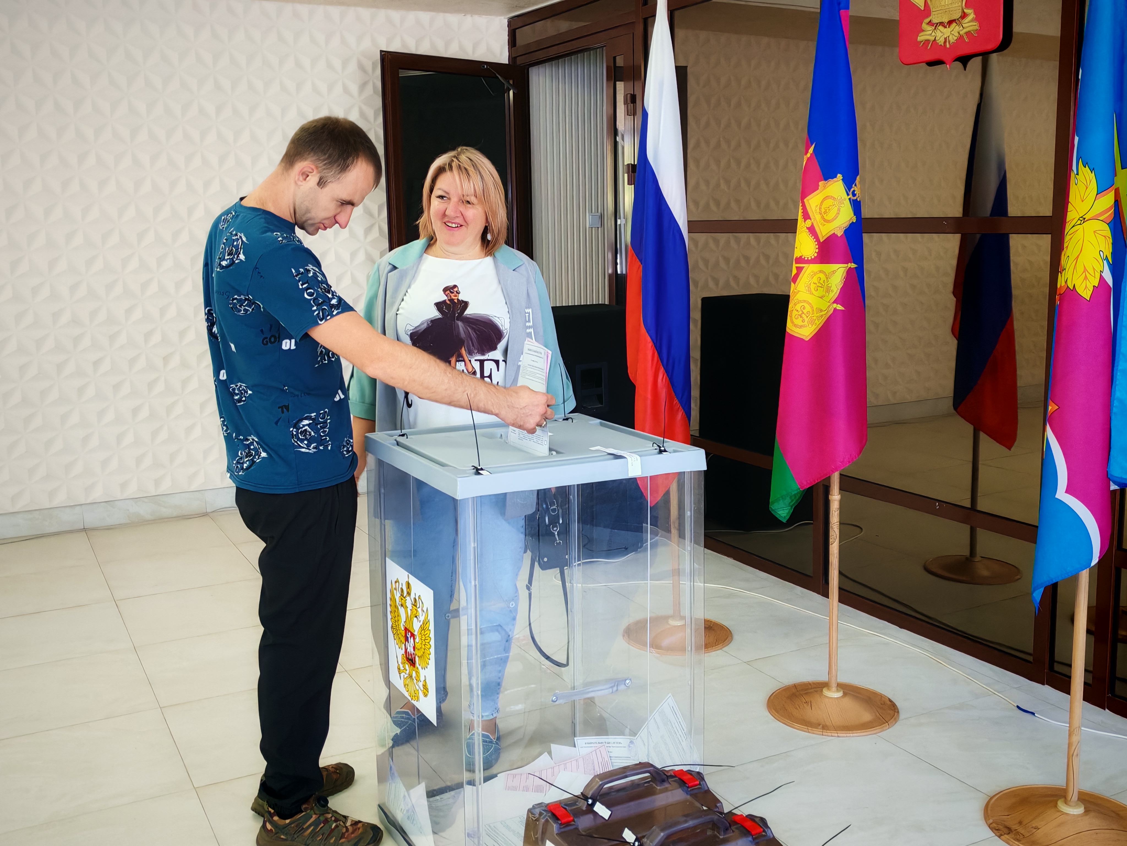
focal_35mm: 36
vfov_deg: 39.7
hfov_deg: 51.4
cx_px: 564
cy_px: 423
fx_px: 1172
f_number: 1.95
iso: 400
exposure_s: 1/100
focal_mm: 5.52
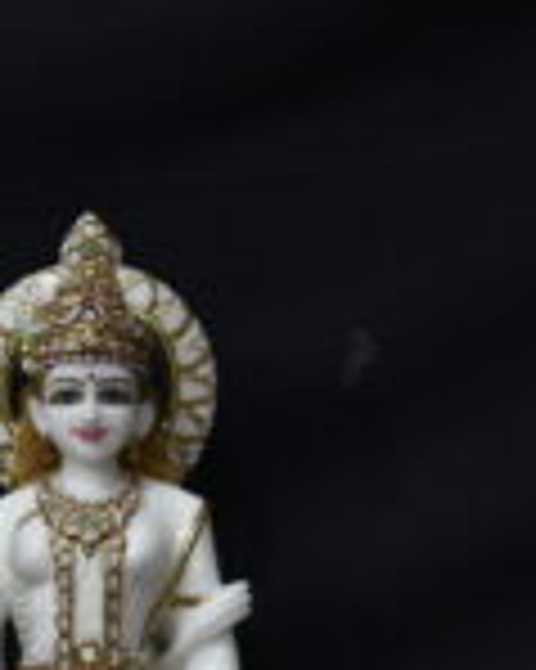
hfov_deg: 5.1
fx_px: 6034
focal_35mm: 304
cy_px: 600
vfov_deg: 6.4
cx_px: -41
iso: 1600
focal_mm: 112
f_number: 4.5
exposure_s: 1/1000
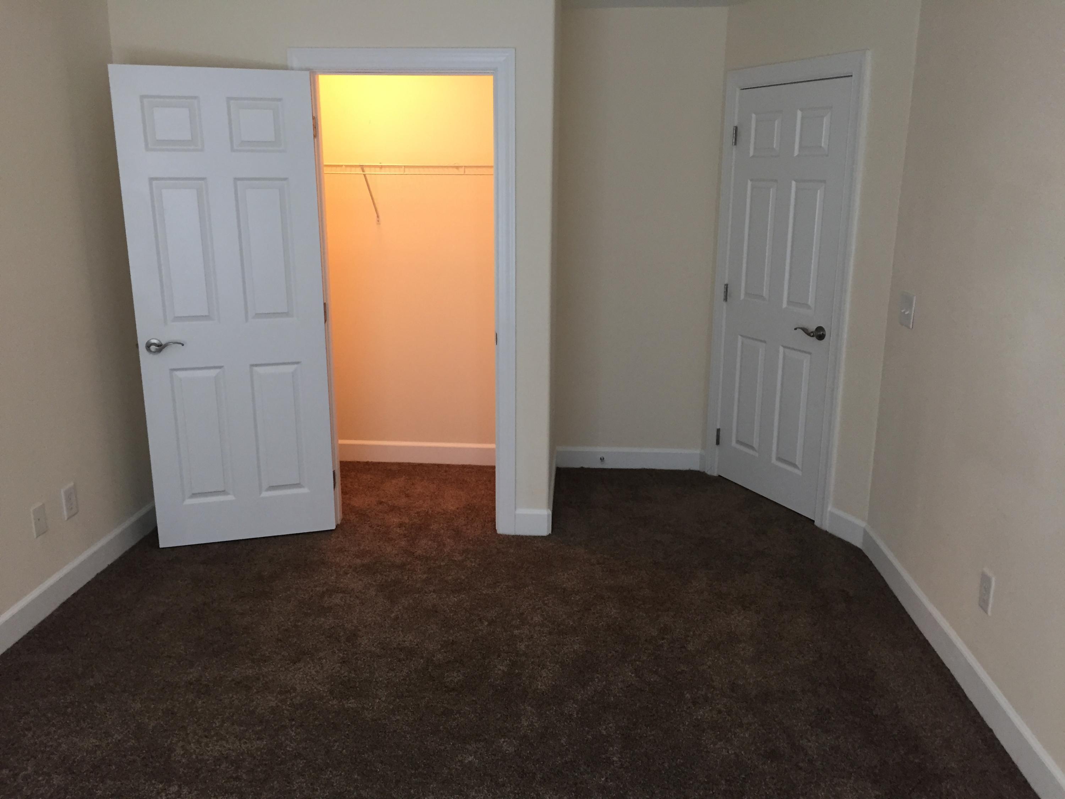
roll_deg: -0.4
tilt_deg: -14.7
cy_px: 400
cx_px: 532
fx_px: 892
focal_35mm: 29
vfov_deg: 48.2
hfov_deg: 61.7
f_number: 2.2
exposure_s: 1/30
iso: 125
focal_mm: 4.15
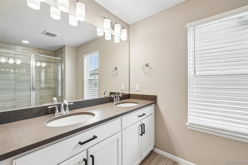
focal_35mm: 15
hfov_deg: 100.4
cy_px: 82
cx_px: 124
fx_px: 103
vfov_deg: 77.3
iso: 800
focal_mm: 10
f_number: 8
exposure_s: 1/15
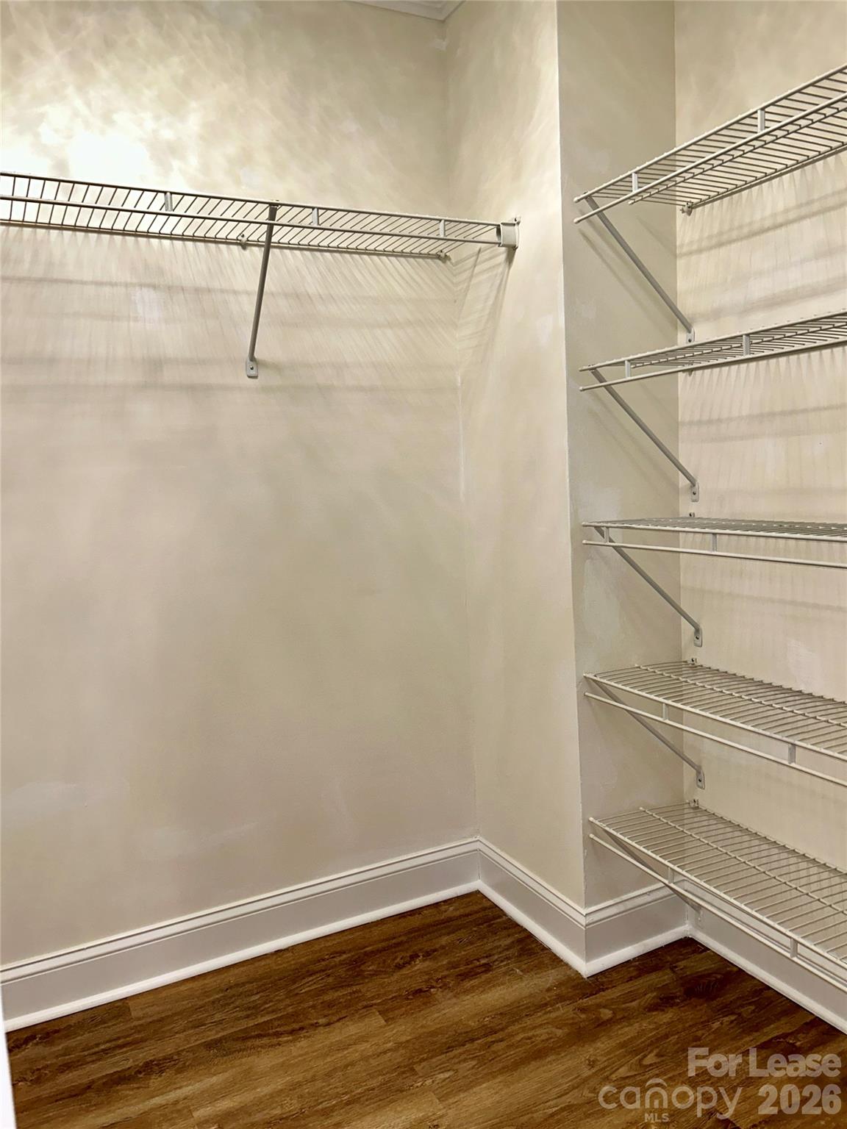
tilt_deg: -6.5
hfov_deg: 53.1
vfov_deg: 67.3
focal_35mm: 26
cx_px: 424
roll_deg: +2.8
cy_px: 564
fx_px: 848
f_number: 1.5
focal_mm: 5.7
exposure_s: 1/120
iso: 80
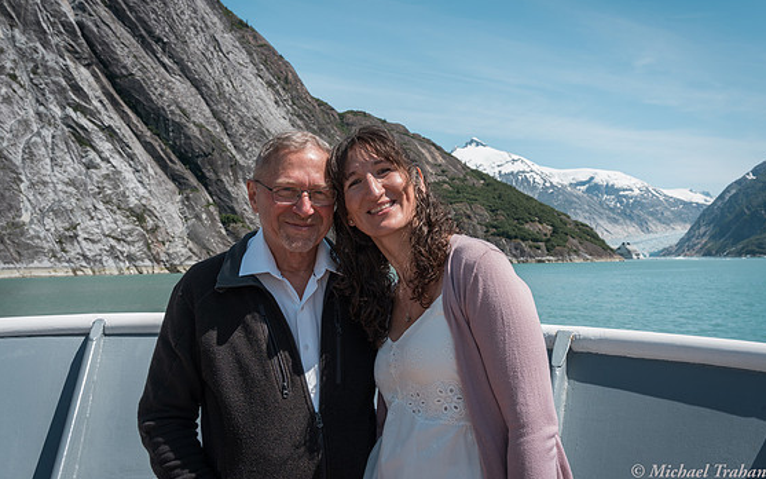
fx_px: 731
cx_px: 392
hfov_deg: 55.3
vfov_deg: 36.3
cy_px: 229
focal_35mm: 35
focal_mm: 33
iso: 250
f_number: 10
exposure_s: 1/250
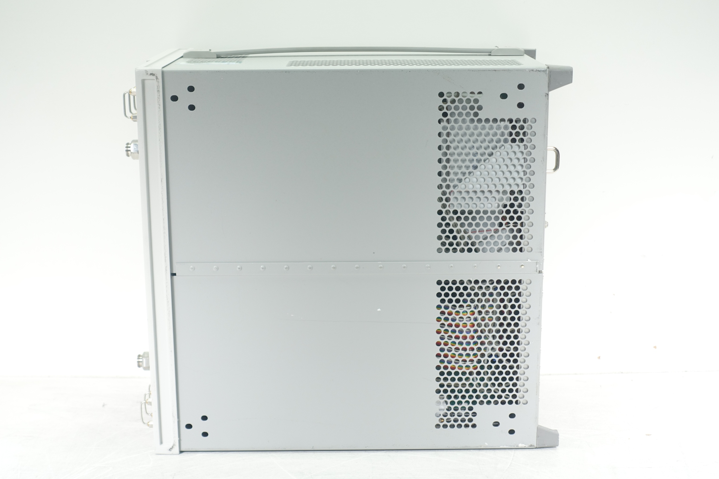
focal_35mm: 59
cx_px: 360
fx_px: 1178
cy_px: 240
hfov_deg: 33.9
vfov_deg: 23.0
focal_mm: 21.59
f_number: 3.2
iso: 125
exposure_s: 1/80
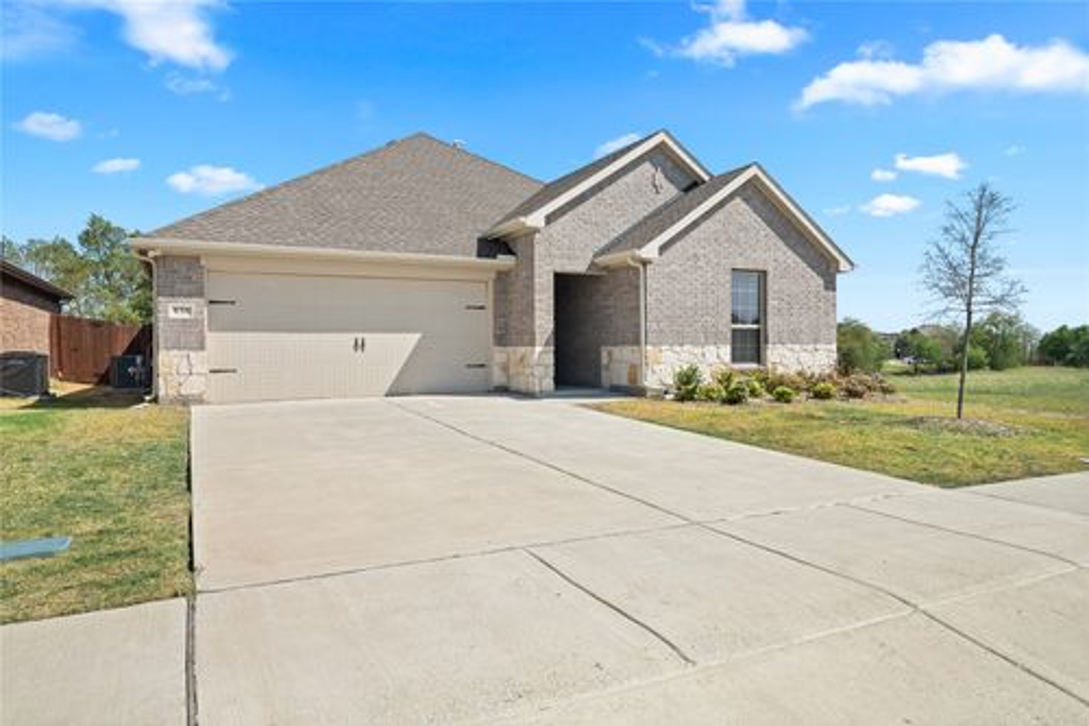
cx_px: 544
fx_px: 695
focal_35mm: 23
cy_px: 363
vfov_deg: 55.1
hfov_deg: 76.1
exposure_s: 1/125
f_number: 7.1
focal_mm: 23
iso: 100
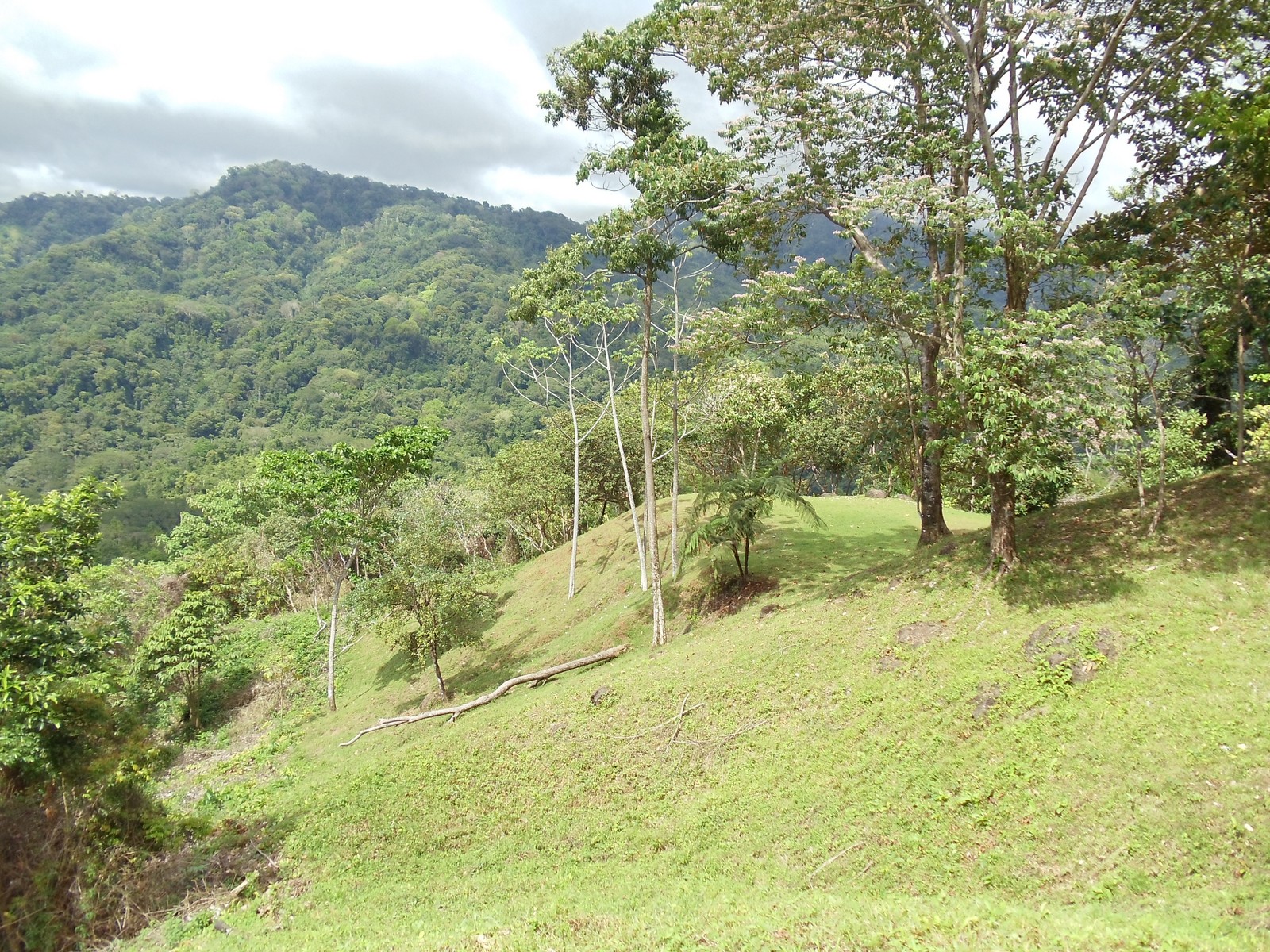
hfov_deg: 42.9
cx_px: 635
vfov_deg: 32.9
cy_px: 476
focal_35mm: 44
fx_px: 1614
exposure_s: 1/125
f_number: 7.1
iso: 80
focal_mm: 6
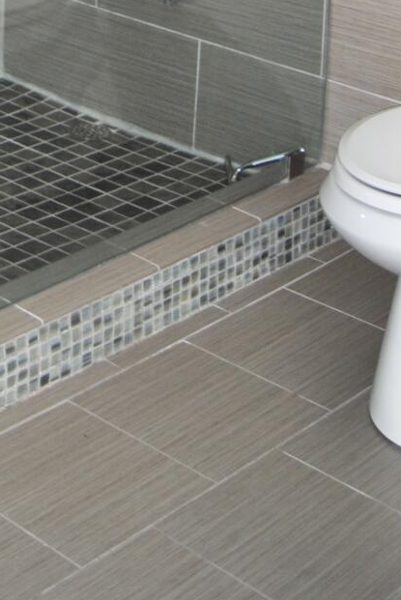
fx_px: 1451
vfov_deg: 19.9
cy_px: -329
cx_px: -202
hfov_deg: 14.6
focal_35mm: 87
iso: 200
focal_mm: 18
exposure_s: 1/60
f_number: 3.5
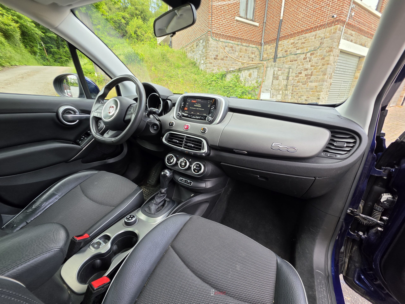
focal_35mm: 13
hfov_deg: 106.2
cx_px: 202
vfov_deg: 89.9
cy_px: 152
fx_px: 152
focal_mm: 2.2
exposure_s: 1/100
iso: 32
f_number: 1.9
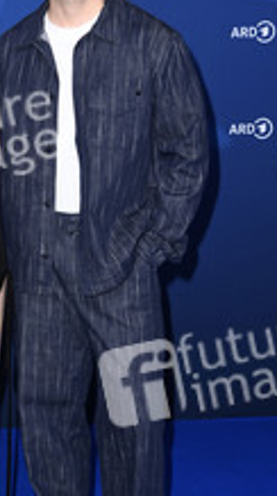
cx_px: 9
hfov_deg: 11.9
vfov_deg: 21.4
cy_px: 259
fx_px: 1311
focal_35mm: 100
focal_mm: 52
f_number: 6.3
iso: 640
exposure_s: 1/250
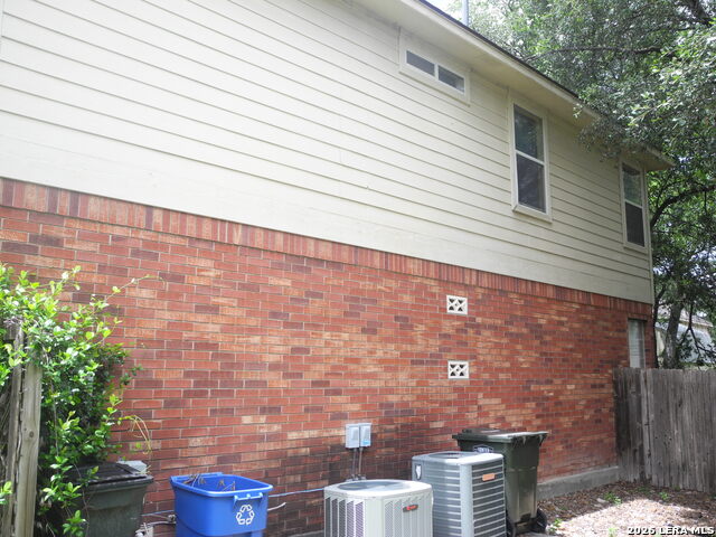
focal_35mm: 32
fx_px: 662
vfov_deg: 44.2
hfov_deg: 56.8
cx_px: 358
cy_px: 268
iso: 100
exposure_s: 1/357
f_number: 2.8
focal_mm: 6.8
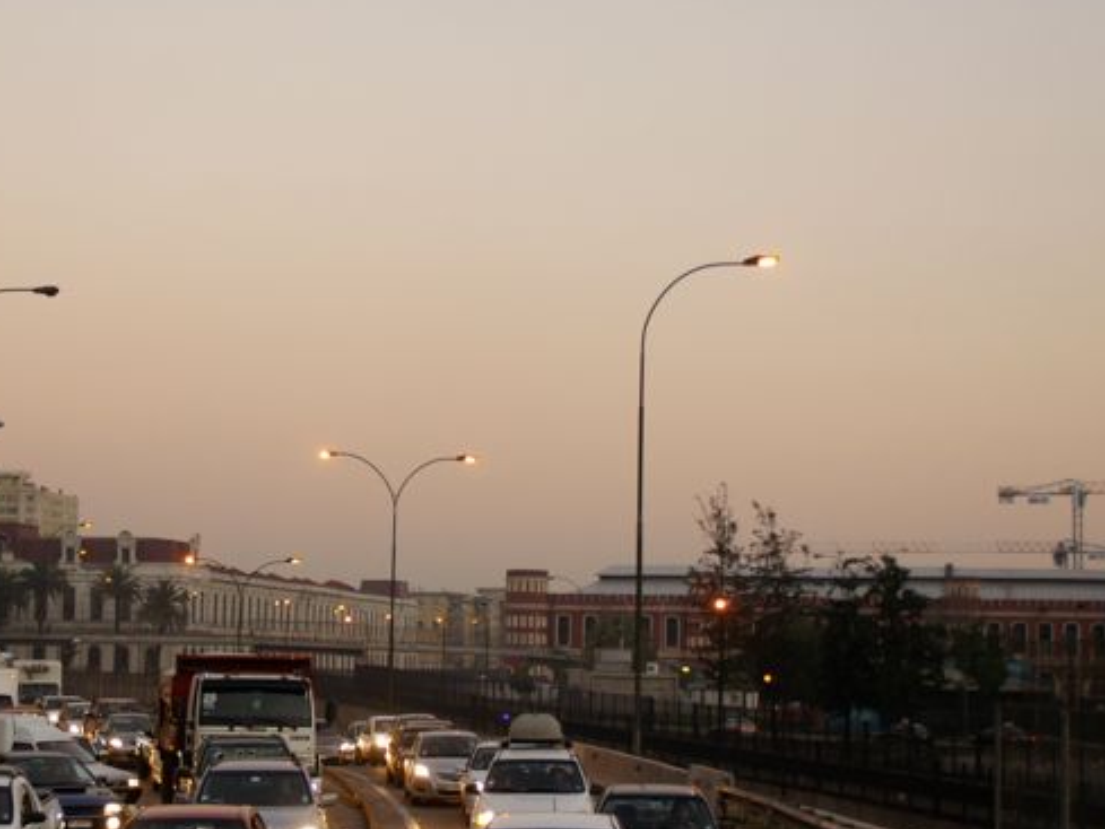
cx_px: 402
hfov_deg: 29.2
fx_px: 2107
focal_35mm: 66
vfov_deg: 22.3
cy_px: 465
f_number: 4
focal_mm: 28
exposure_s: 1/50
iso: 400
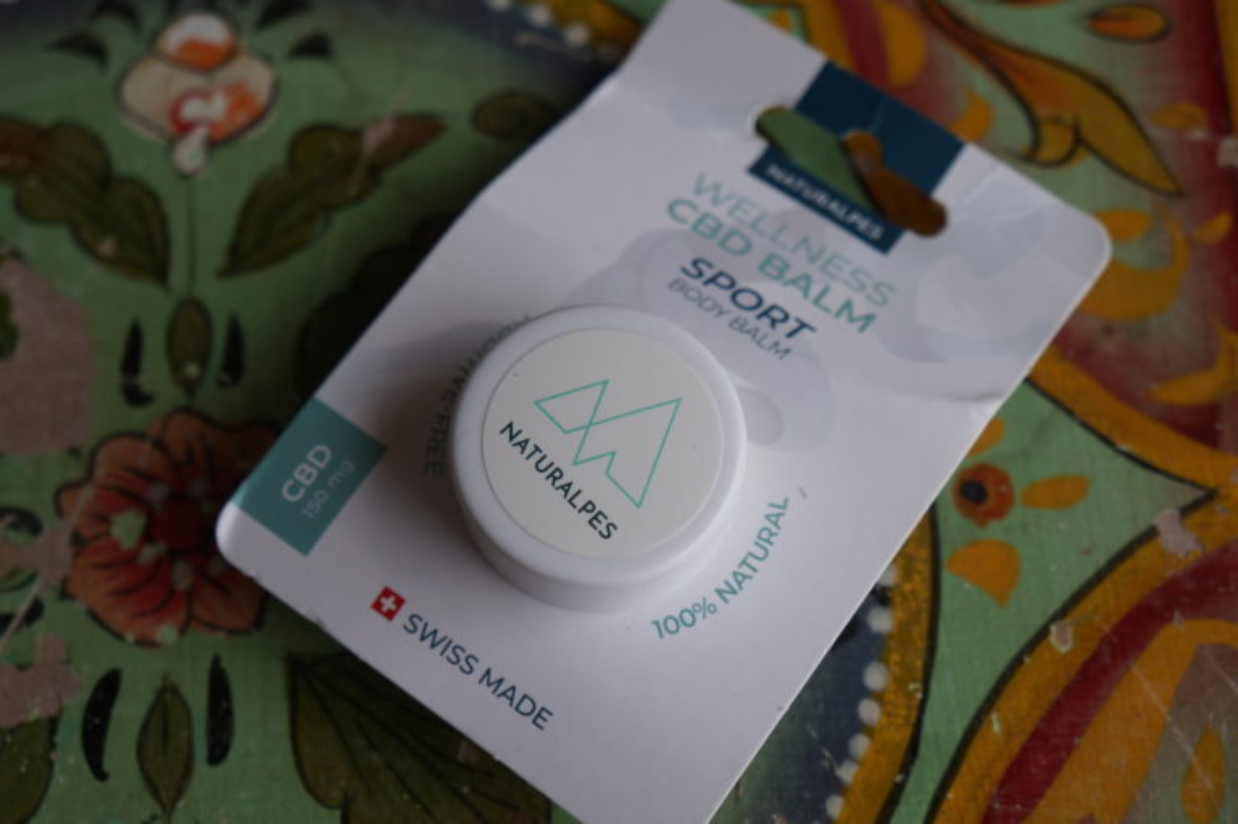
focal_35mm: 52
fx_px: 1804
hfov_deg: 37.9
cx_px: 619
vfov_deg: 25.7
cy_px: 412
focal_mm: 35
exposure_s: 1/200
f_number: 5
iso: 100
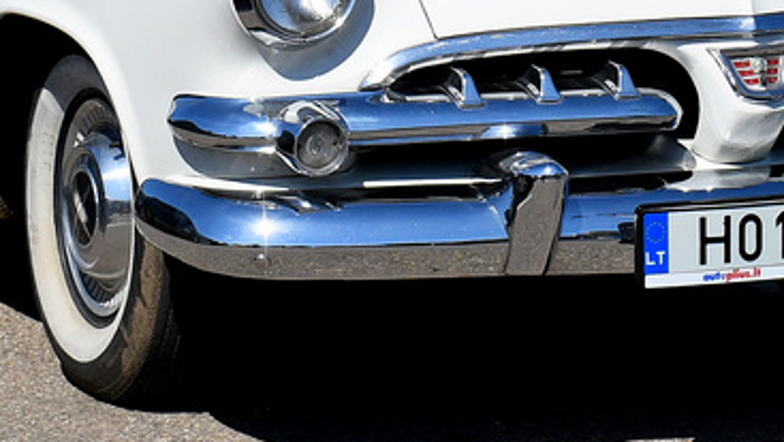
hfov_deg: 12.1
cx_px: 374
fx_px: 3703
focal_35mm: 178
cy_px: -400
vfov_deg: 6.6
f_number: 6.3
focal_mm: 32
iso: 200
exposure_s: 1/1600
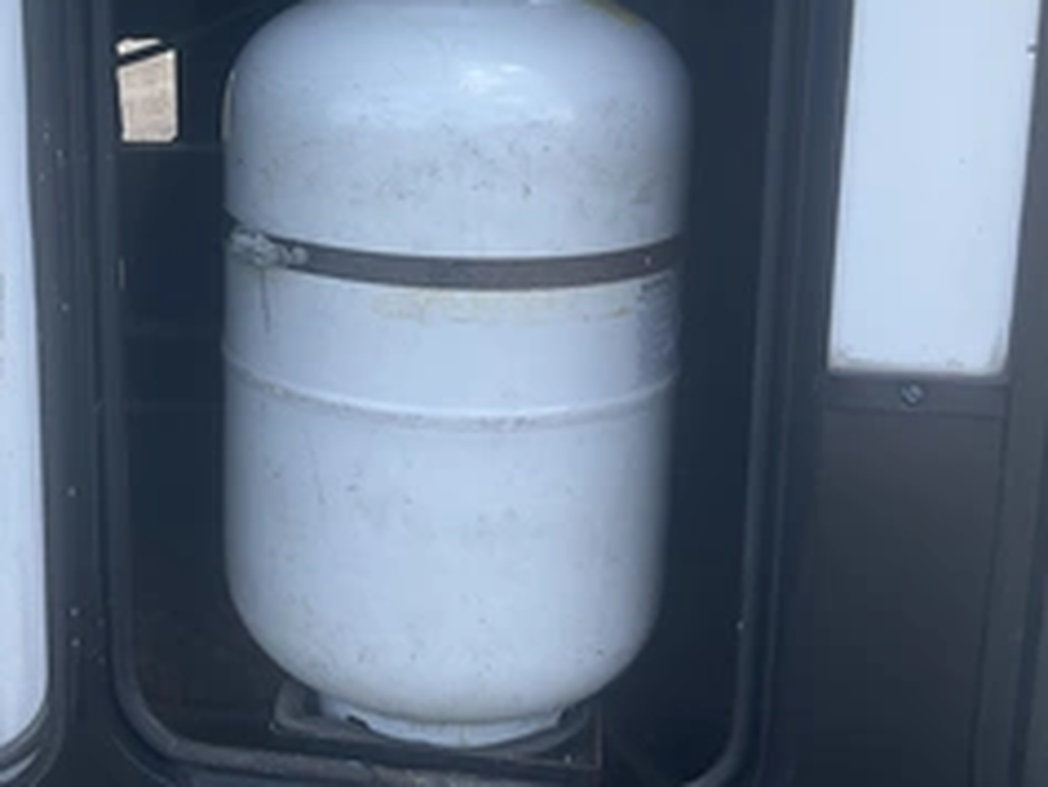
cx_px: 230
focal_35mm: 49
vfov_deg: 29.3
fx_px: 1484
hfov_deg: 37.7
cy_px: 212
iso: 25
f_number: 1.8
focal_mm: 3
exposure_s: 1/435
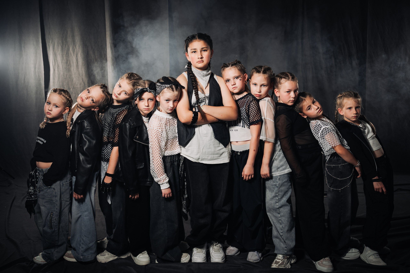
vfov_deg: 33.5
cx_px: 203
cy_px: 130
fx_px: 454
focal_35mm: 40
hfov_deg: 48.6
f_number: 5
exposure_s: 1/125
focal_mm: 38
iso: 800
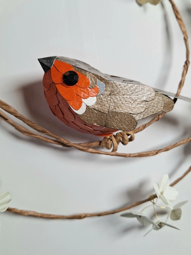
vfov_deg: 61.2
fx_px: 213
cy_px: 104
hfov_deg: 48.2
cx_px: 99
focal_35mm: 29
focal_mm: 5.54
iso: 64
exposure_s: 1/100
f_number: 1.8
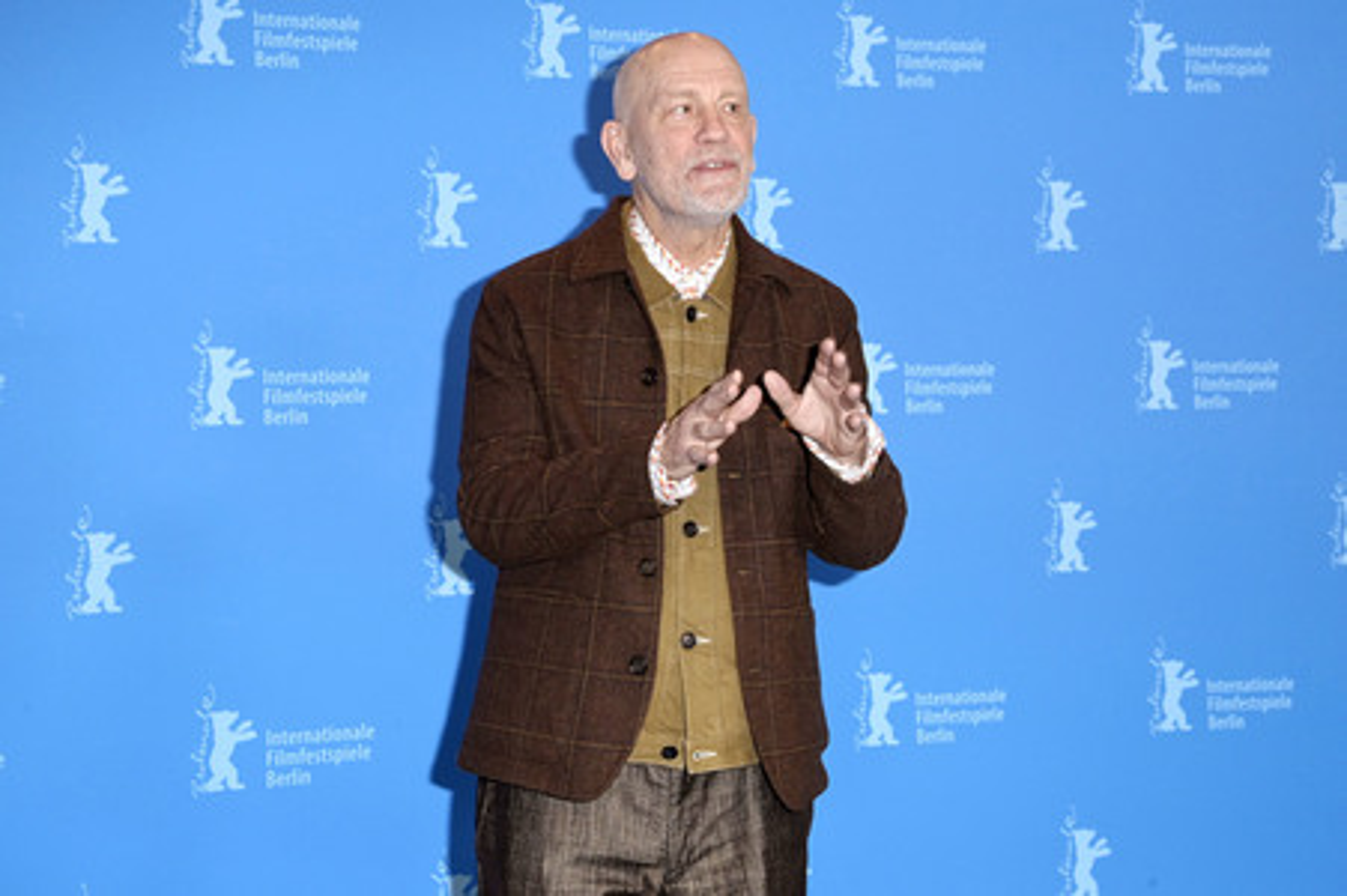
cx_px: 674
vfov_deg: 23.3
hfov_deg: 34.5
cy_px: 448
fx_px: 2169
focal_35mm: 58
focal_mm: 58
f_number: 9
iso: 1000
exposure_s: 1/250
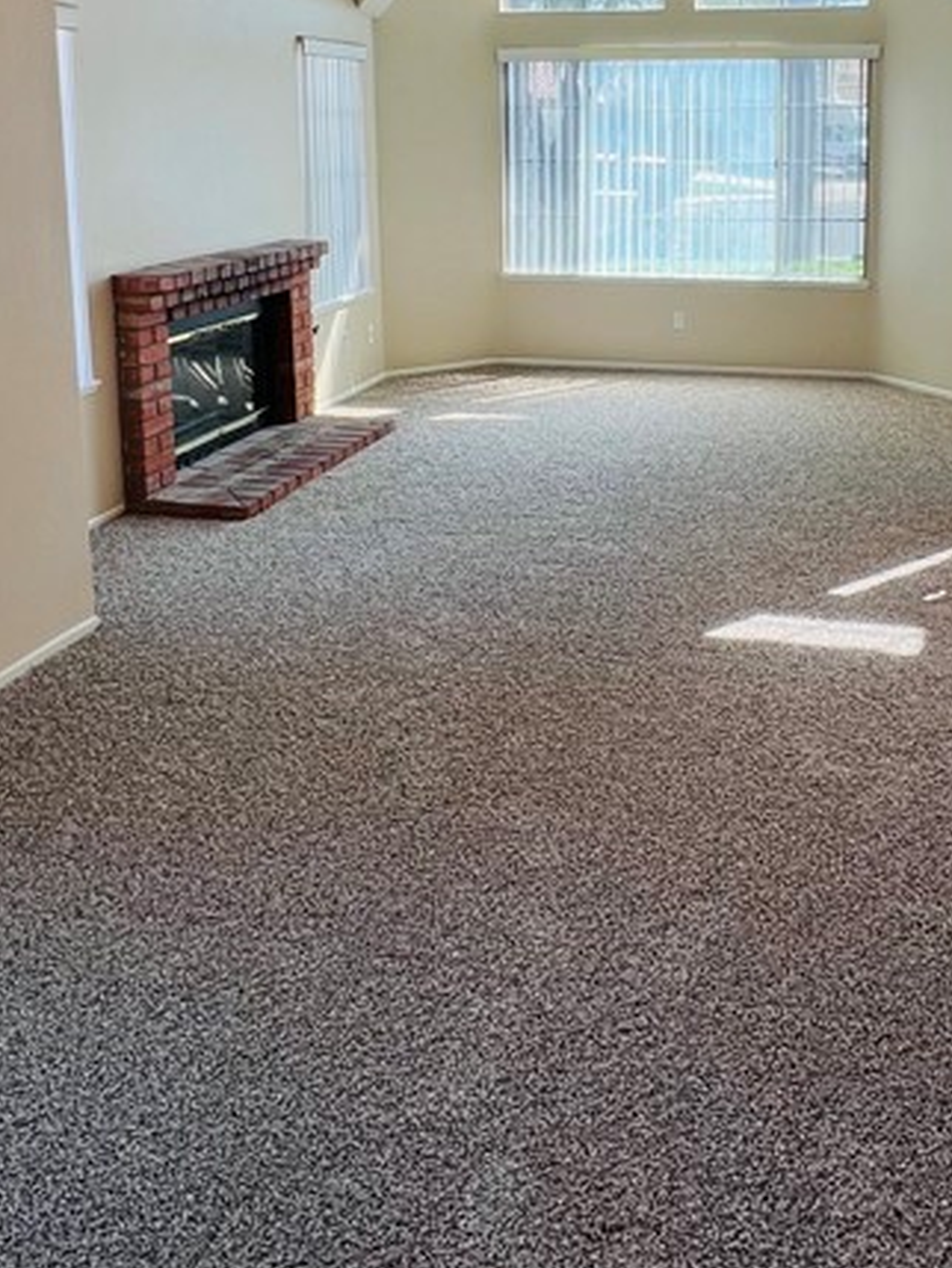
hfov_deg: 44.7
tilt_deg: -6.5
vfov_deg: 54.7
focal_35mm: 31
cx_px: 650
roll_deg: +0.4
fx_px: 1136
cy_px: 272
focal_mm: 1.57
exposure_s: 1/144
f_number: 1.8
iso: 32
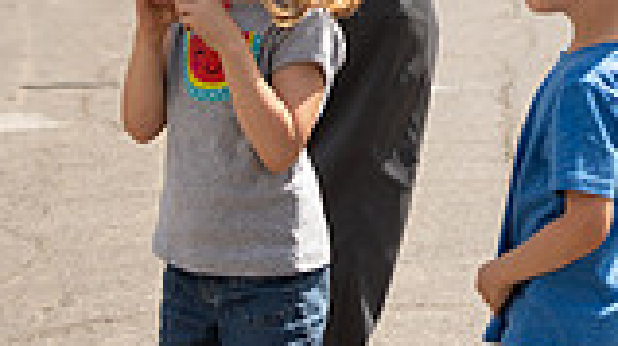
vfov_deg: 4.5
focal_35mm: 268
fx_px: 4387
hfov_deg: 8.0
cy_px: -126
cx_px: 626
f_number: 6.3
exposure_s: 1/640
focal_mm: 70
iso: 200
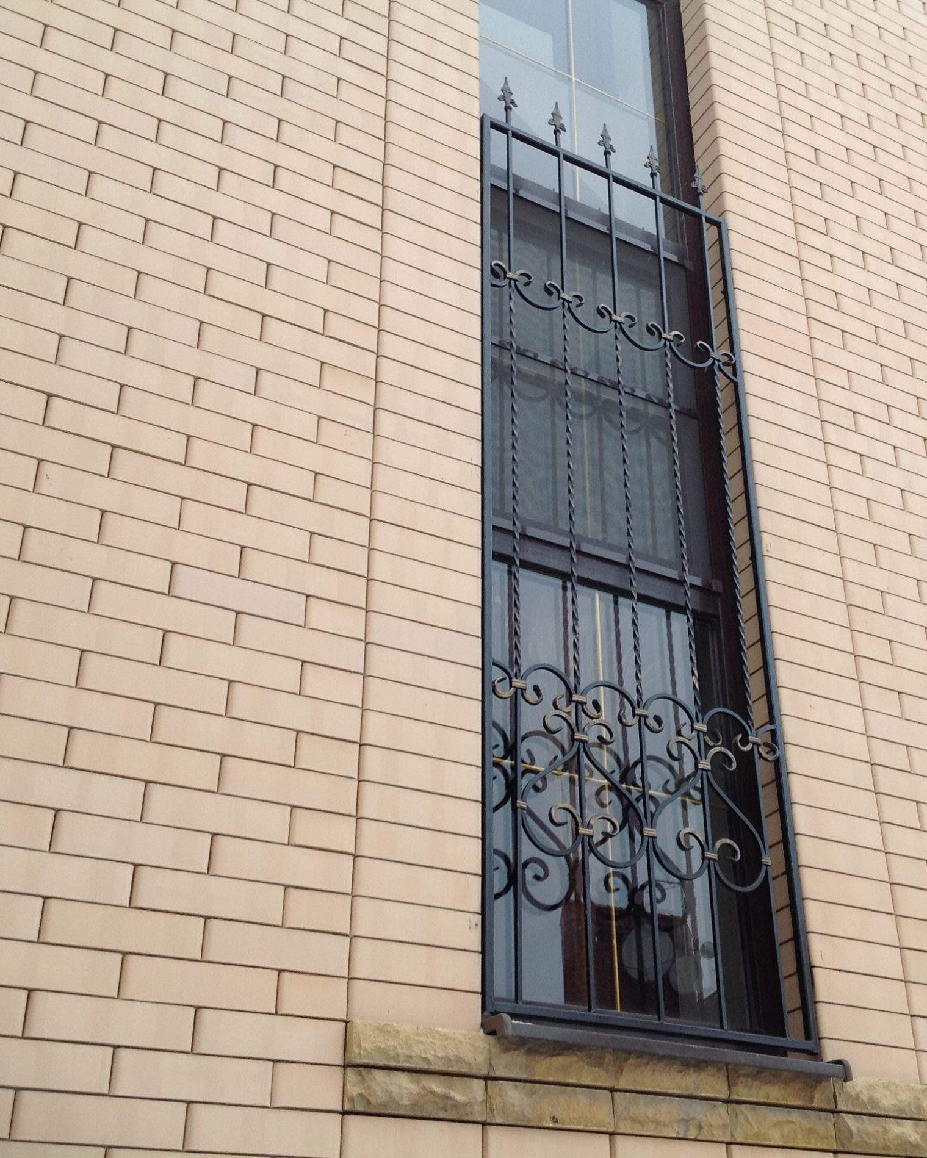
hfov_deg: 32.6
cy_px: 578
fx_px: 1577
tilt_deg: +26.0
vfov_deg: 40.3
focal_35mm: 46
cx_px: 589
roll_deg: +2.3
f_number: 2.4
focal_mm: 4.28
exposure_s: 1/224
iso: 50
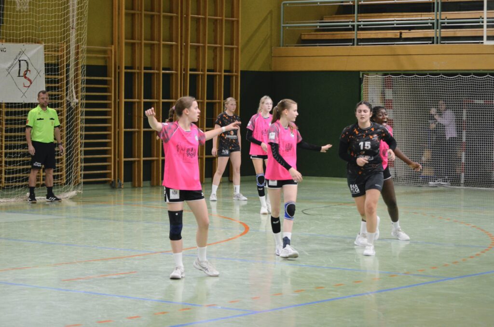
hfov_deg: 22.0
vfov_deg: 14.6
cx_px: 247
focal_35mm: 93
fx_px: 1273
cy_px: 164
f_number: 4.2
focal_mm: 62
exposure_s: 1/250
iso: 1600
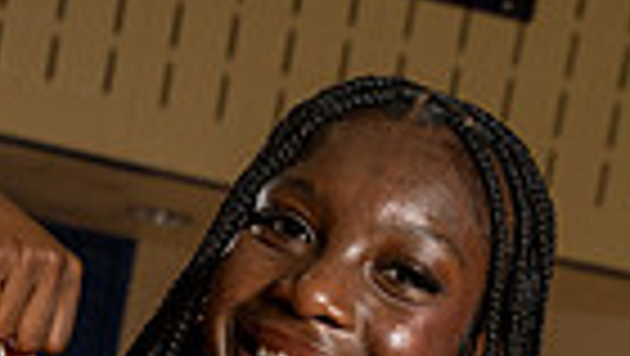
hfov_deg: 14.2
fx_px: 2524
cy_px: 933
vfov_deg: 7.4
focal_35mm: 151
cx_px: 153
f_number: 5.6
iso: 500
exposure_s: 1/250
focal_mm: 45
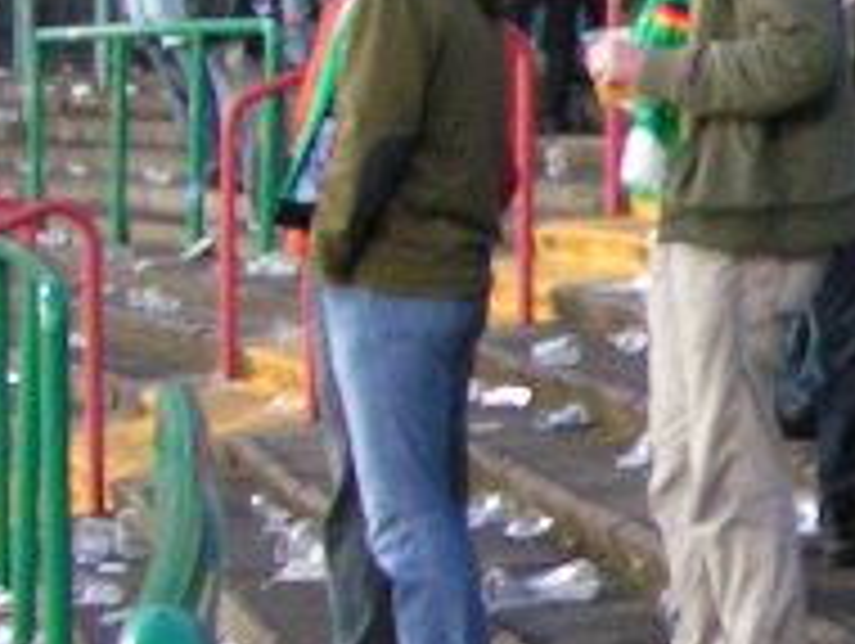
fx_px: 3957
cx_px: 1368
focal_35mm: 160
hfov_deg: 11.7
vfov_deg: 9.3
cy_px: 212
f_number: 2.8
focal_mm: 5.8
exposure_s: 1/6
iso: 200
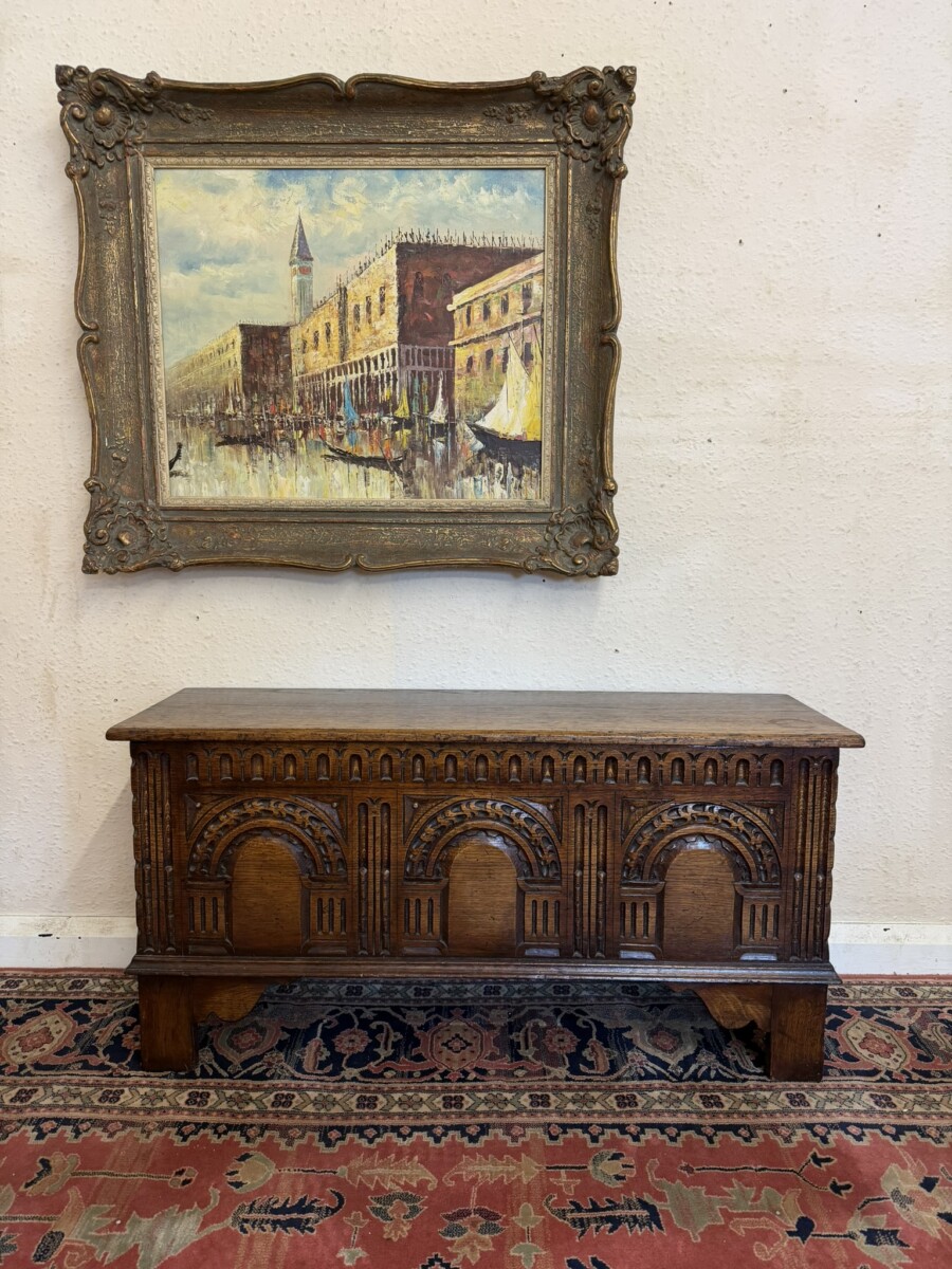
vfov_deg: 71.6
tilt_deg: -8.2
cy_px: 634
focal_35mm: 24
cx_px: 476
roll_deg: -0.8
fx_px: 880
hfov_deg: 56.8
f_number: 1.78
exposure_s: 1/100
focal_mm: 6.76
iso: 200
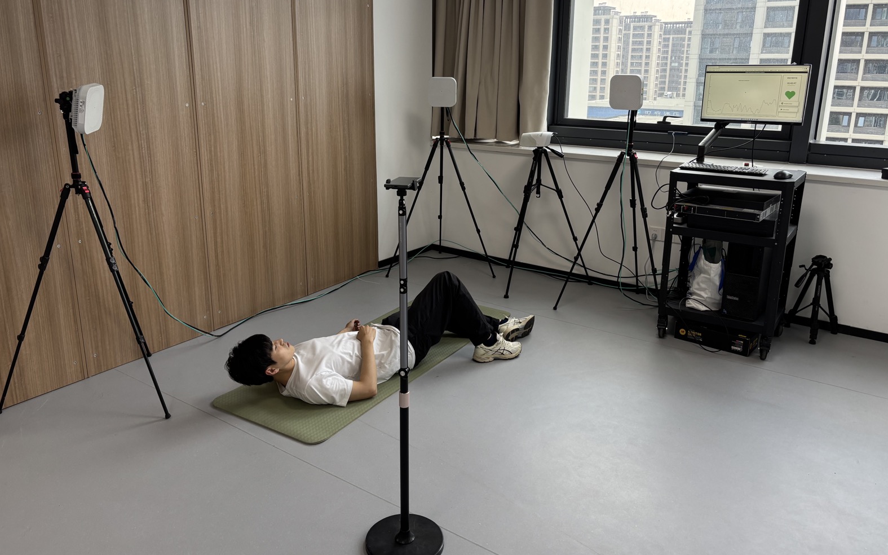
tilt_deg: -15.8
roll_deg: -0.4
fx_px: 678
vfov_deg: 44.5
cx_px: 442
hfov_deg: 66.5
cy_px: 245
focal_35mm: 28
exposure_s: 1/121
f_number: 1.6
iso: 100
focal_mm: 5.96
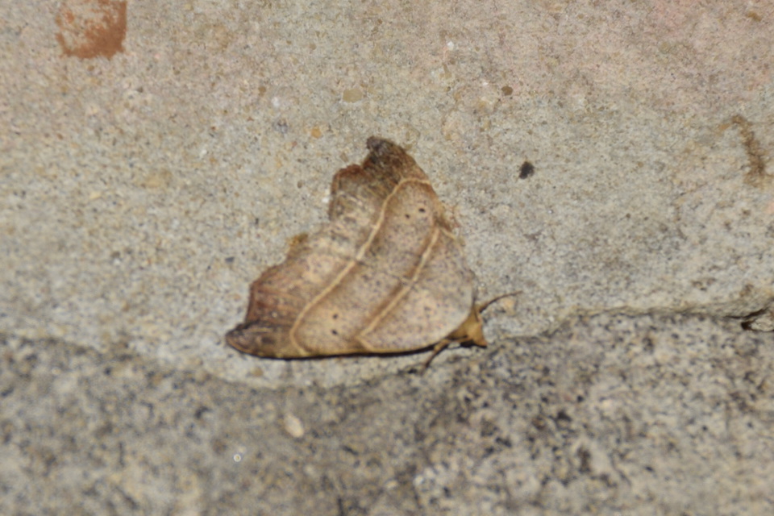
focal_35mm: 210
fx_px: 4515
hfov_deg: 9.8
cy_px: 258
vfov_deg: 6.5
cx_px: 387
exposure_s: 1/60
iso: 100
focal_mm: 140
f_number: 6.3
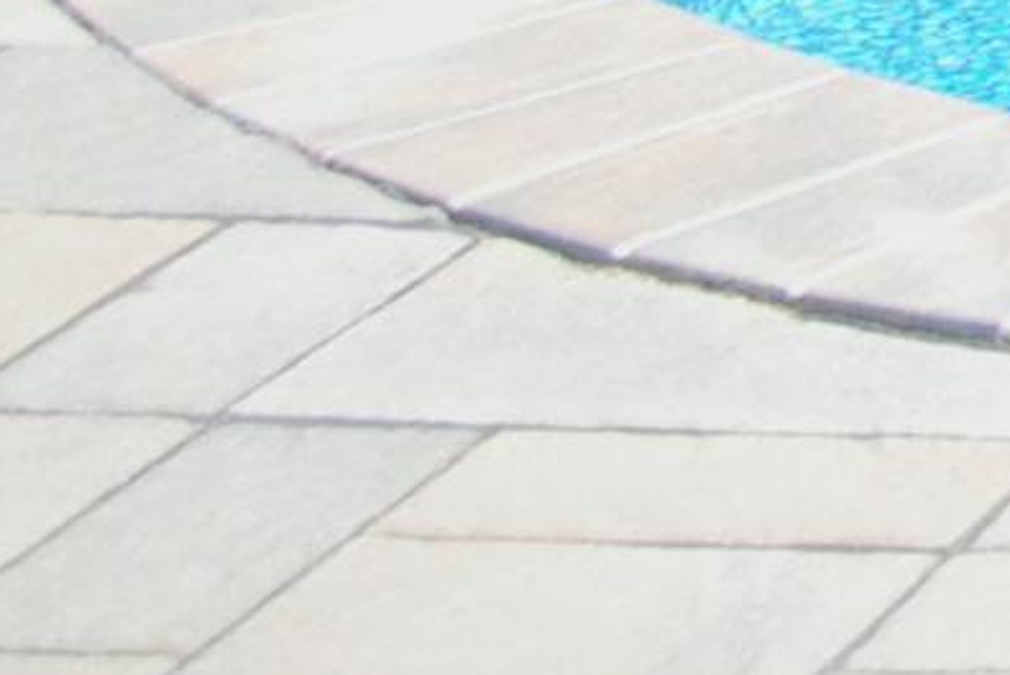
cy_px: -1468
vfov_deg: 5.6
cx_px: 3534
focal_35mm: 228
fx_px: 6401
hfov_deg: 7.4
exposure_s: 1/160
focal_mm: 20
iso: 100
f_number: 6.3
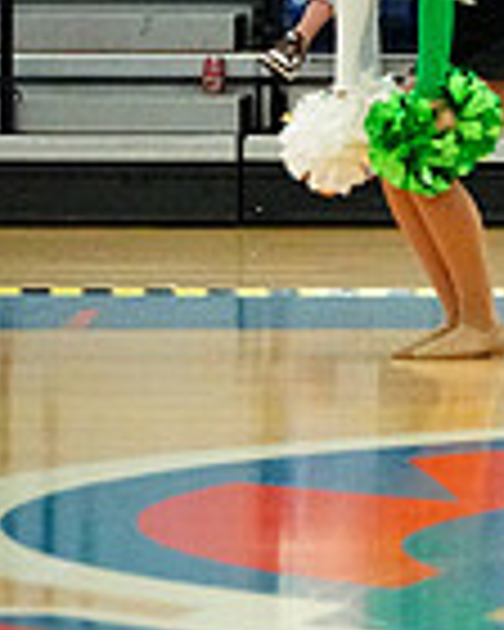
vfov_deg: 4.4
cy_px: 79
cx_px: 1296
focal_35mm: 438
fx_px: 8167
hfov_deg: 3.5
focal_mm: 113
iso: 25600
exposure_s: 1/1000
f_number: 4
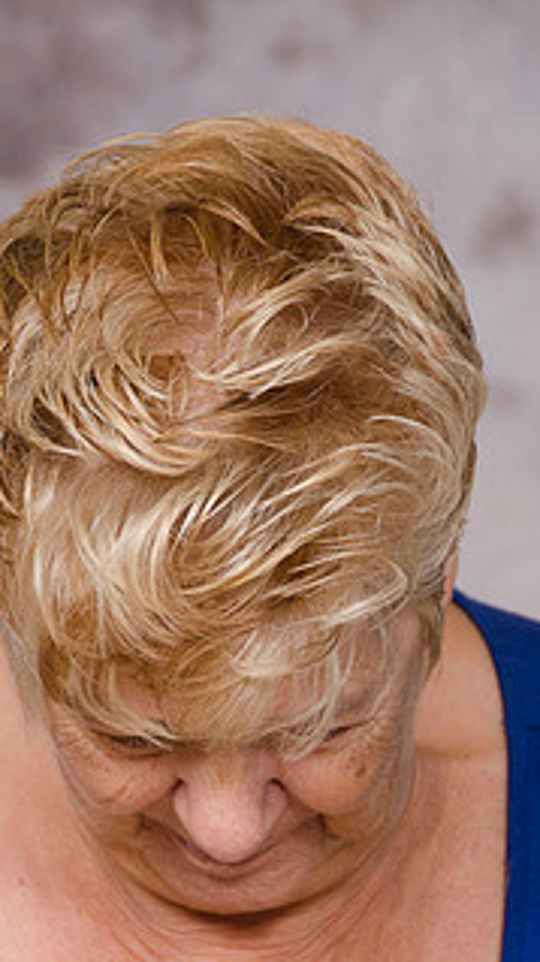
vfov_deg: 6.5
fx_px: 8467
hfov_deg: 3.7
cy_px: 564
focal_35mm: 332
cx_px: 223
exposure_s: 1/125
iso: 200
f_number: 5.6
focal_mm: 150
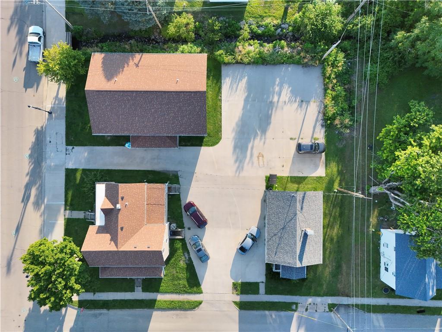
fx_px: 306
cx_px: 221
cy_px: 166
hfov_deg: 71.6
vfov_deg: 56.8
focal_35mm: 24
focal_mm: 6.72
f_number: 1.7
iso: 210
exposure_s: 1/800
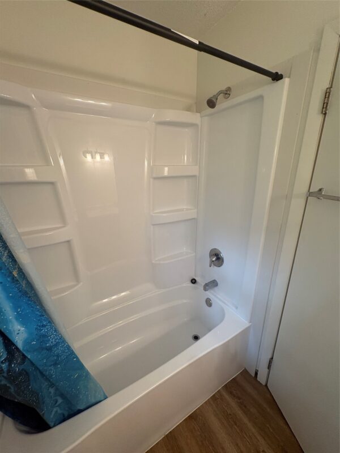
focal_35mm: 14
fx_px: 183
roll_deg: +0.9
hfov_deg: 85.7
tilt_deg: -16.9
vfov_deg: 102.1
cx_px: 170
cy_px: 226
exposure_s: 1/60
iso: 200
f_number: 2.2
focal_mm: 2.22
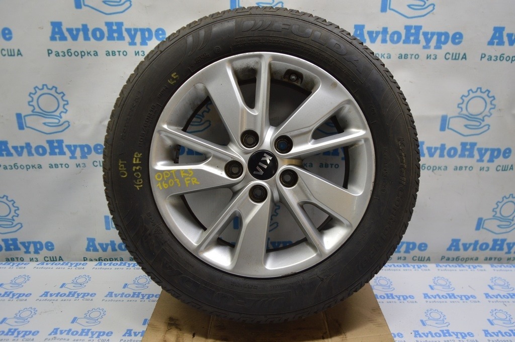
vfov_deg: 47.9
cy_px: 171
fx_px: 386
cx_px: 258
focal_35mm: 27
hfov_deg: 67.4
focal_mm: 18
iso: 400
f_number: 4
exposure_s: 1/60
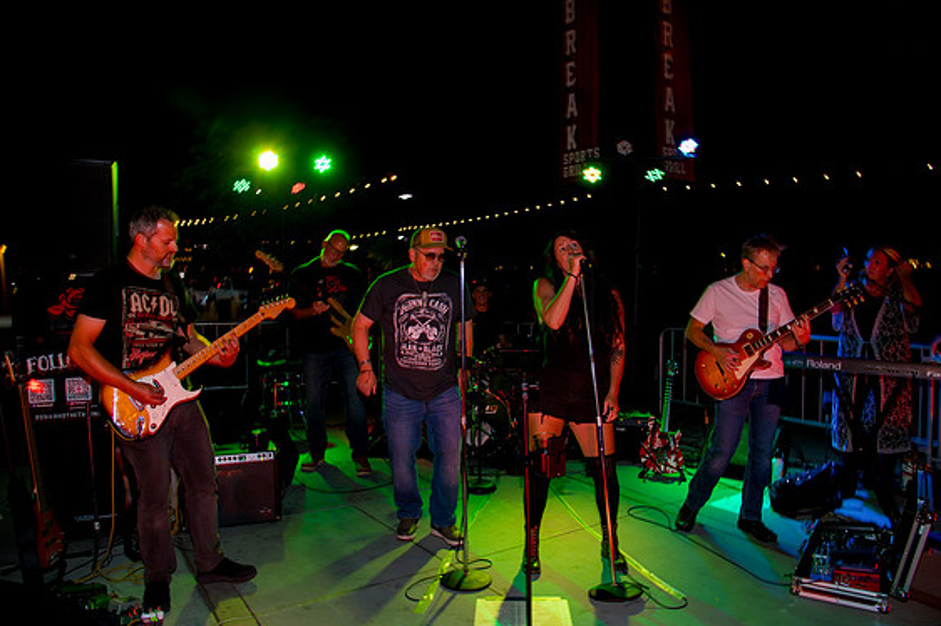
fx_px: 679
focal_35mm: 26
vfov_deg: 49.5
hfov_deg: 69.4
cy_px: 311
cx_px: 464
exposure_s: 1/80
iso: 3200
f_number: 5
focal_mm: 24
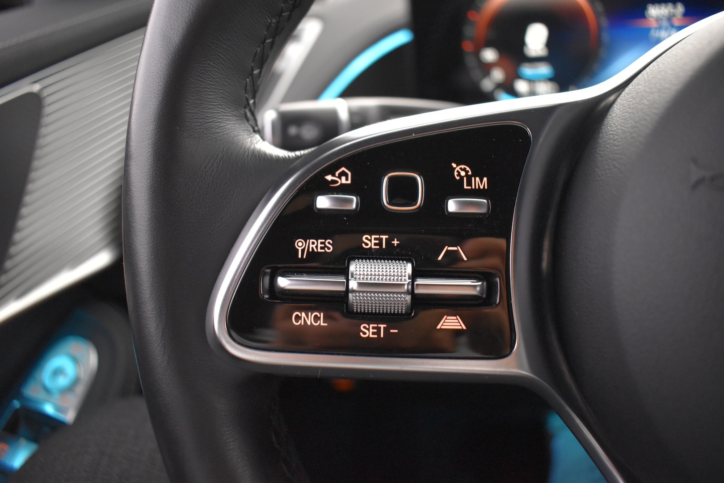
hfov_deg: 61.9
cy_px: 242
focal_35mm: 30
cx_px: 362
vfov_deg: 43.6
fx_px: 603
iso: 3200
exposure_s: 1/15
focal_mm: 20
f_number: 3.5
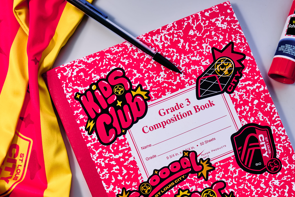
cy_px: 174
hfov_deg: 29.0
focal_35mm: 70
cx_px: 172
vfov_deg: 19.3
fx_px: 570
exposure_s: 1/160
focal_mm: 37.3
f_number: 5
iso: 100
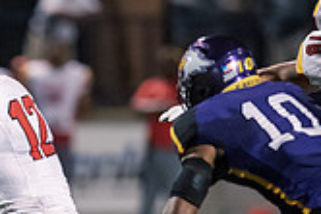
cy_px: 200
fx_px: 9335
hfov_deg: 2.0
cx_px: -64
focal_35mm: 1046
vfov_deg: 1.3
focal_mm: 300
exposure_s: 1/640
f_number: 2.8
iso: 6400
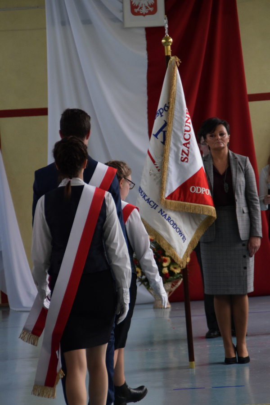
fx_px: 2109
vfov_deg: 11.0
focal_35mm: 188
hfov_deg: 7.3
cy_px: 202
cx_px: 135
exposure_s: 1/500
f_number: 6
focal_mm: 125
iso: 2000
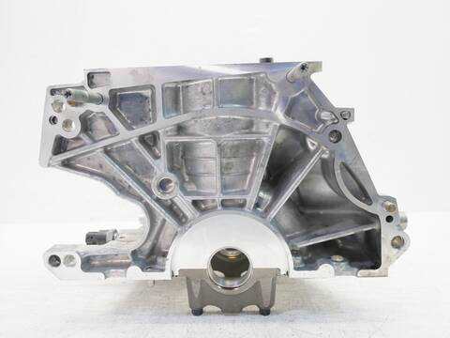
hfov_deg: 67.3
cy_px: 169
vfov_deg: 53.1
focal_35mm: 26
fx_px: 338
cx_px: 225
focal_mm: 13
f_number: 3.6
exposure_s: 1/60
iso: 320
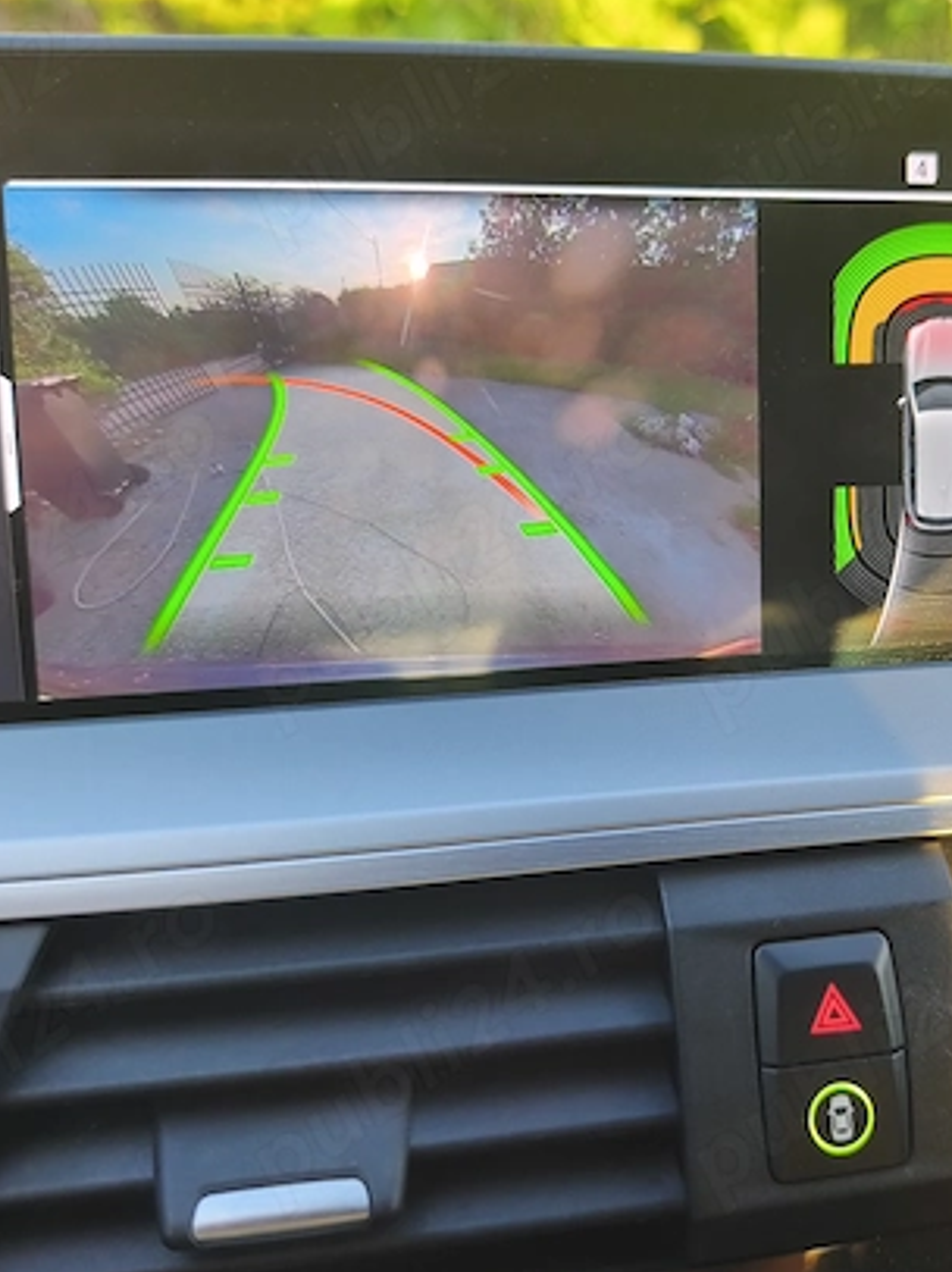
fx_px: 1248
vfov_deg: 53.9
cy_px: 595
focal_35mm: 34
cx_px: 673
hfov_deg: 40.9
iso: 160
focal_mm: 6.18
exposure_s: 1/99.9
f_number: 1.65
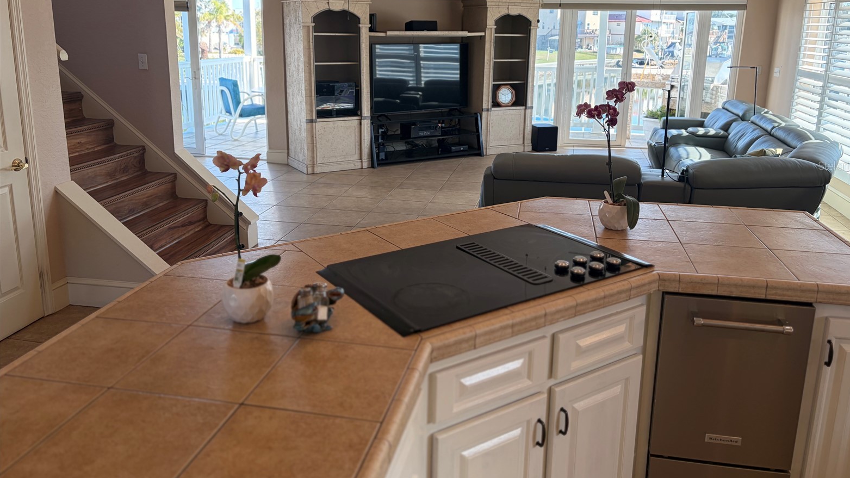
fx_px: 654
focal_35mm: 29
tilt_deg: -11.4
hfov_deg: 66.1
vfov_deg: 39.8
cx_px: 435
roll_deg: -1.1
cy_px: 165
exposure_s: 1/179
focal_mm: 5.96
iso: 50
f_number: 1.6
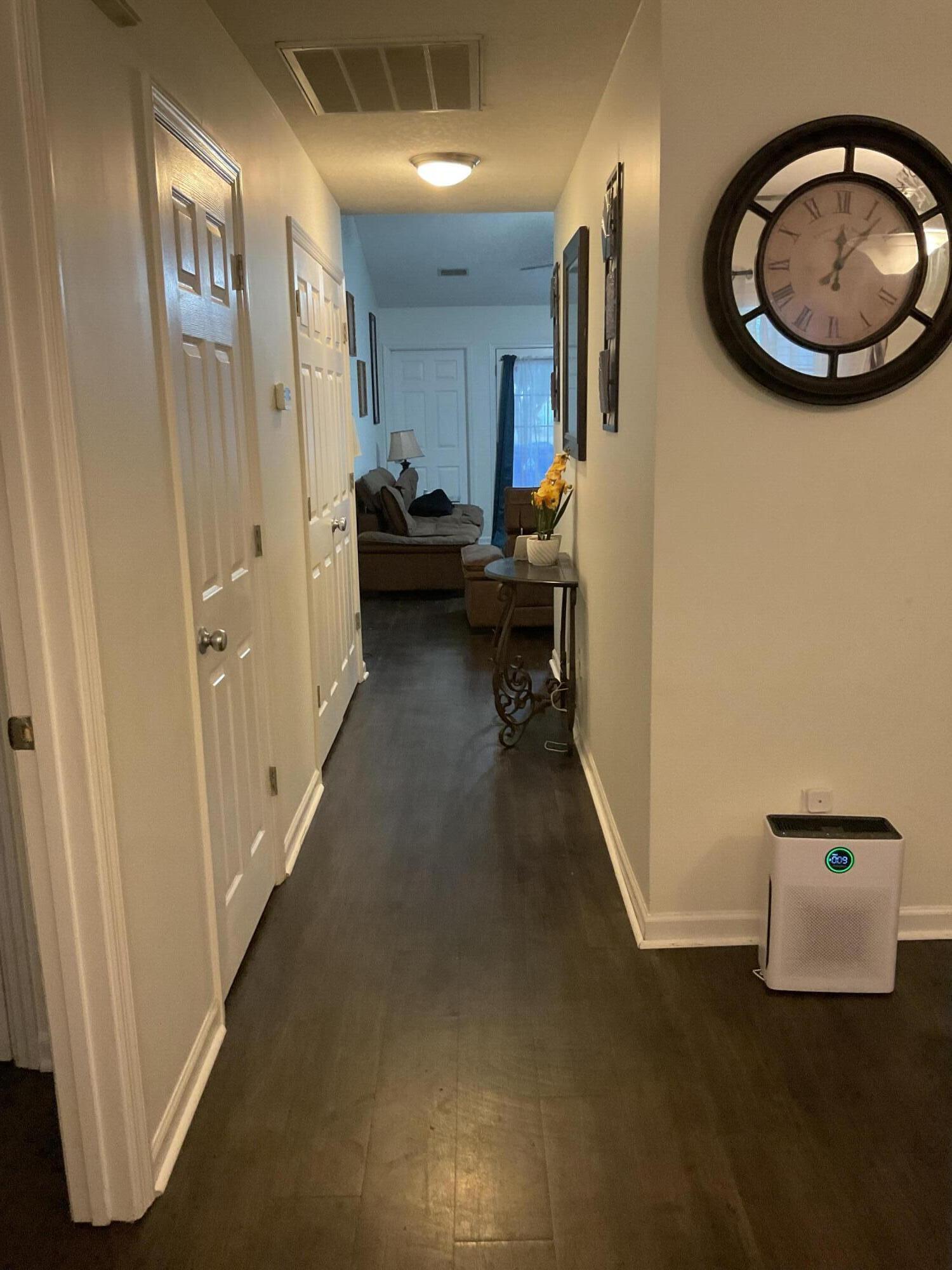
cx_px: 476
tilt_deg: -13.3
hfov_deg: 48.2
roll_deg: +1.8
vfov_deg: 61.7
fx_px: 1063
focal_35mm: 29
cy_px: 635
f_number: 1.8
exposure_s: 1/60
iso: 250
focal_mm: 3
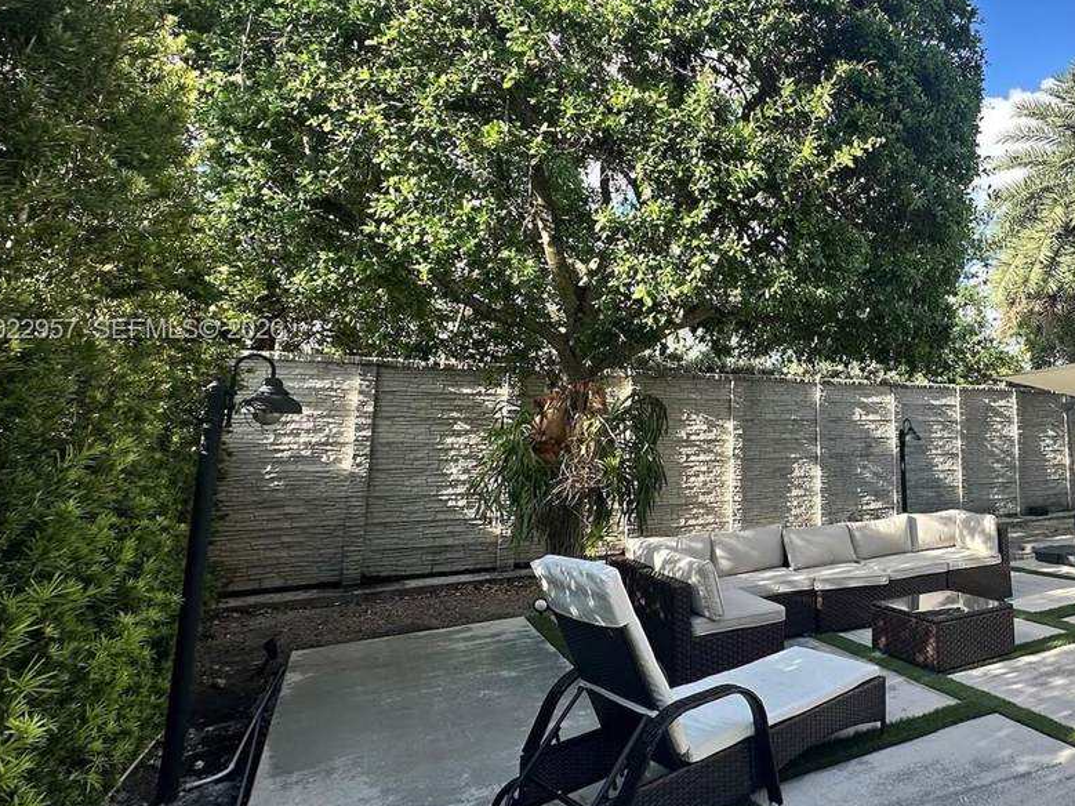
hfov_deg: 68.5
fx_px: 714
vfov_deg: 58.5
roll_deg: +0.3
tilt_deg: +8.5
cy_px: 331
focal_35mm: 23
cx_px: 824
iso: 40
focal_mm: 2.22
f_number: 2.2
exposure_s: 1/424
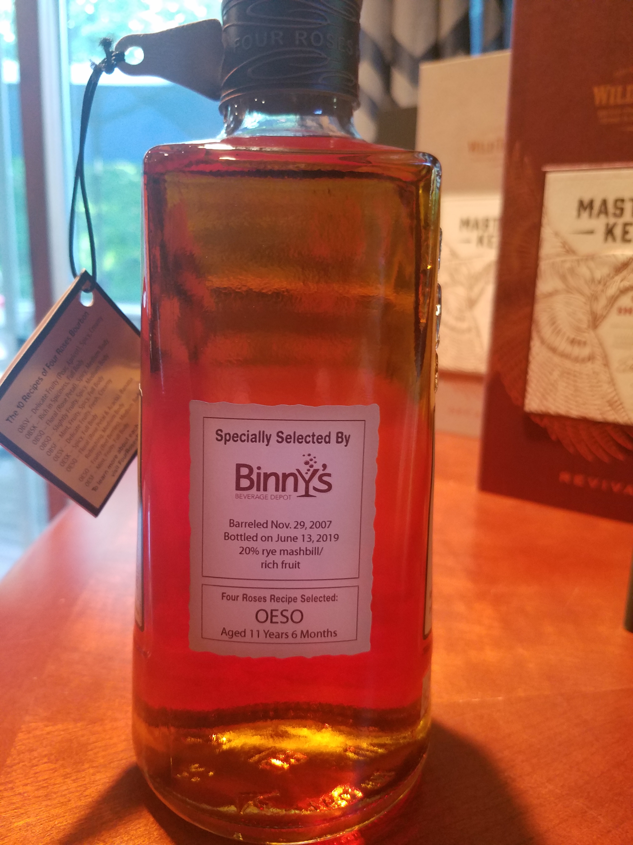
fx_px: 634
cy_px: 422
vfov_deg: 67.3
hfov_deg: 53.1
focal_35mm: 26
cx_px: 316
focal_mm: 4.2
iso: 200
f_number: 1.7
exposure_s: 1/13
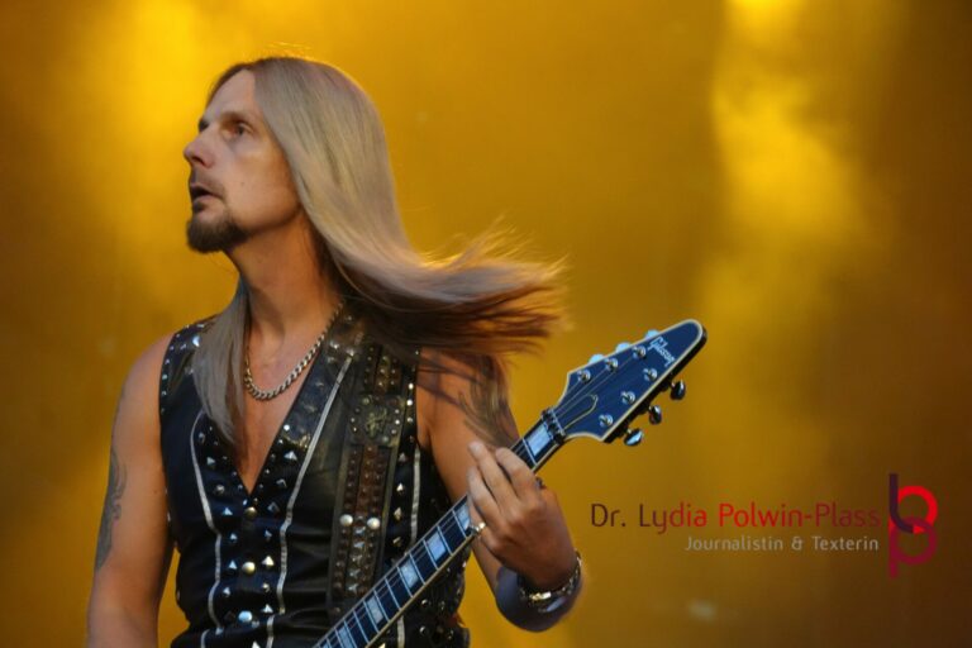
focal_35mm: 216
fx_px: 5832
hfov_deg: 9.5
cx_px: 486
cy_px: 324
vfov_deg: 6.4
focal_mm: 144
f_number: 5.6
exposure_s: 1/200
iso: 6400
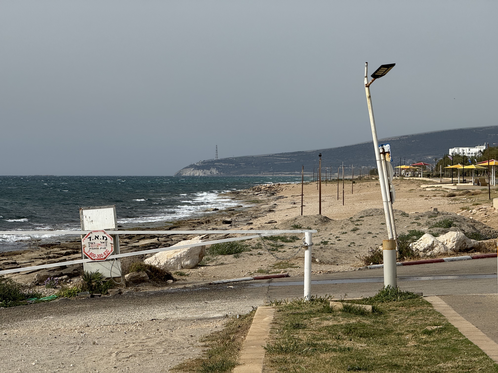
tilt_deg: -0.6
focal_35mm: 120
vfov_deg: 12.3
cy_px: 186
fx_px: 1726
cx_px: 249
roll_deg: -0.3
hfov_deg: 16.4
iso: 50
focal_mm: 15.66
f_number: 2.8
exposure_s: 1/2212
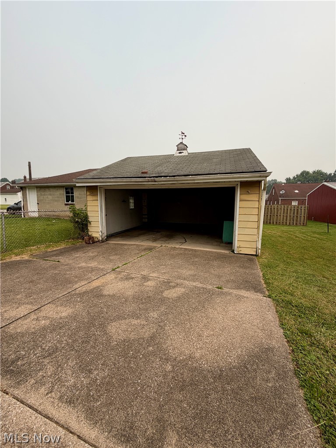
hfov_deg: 85.7
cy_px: 224
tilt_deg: -10.4
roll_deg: -1.6
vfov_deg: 102.1
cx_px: 168
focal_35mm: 14
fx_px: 181
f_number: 2.2
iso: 20
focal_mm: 2.22
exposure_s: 1/928
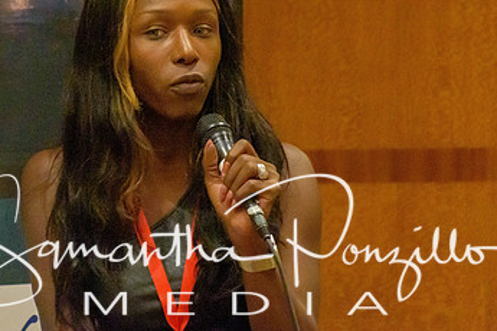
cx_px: 148
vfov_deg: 3.1
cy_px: 119
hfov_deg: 4.7
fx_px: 6102
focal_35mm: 442
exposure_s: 1/125
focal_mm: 175
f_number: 5
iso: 12800
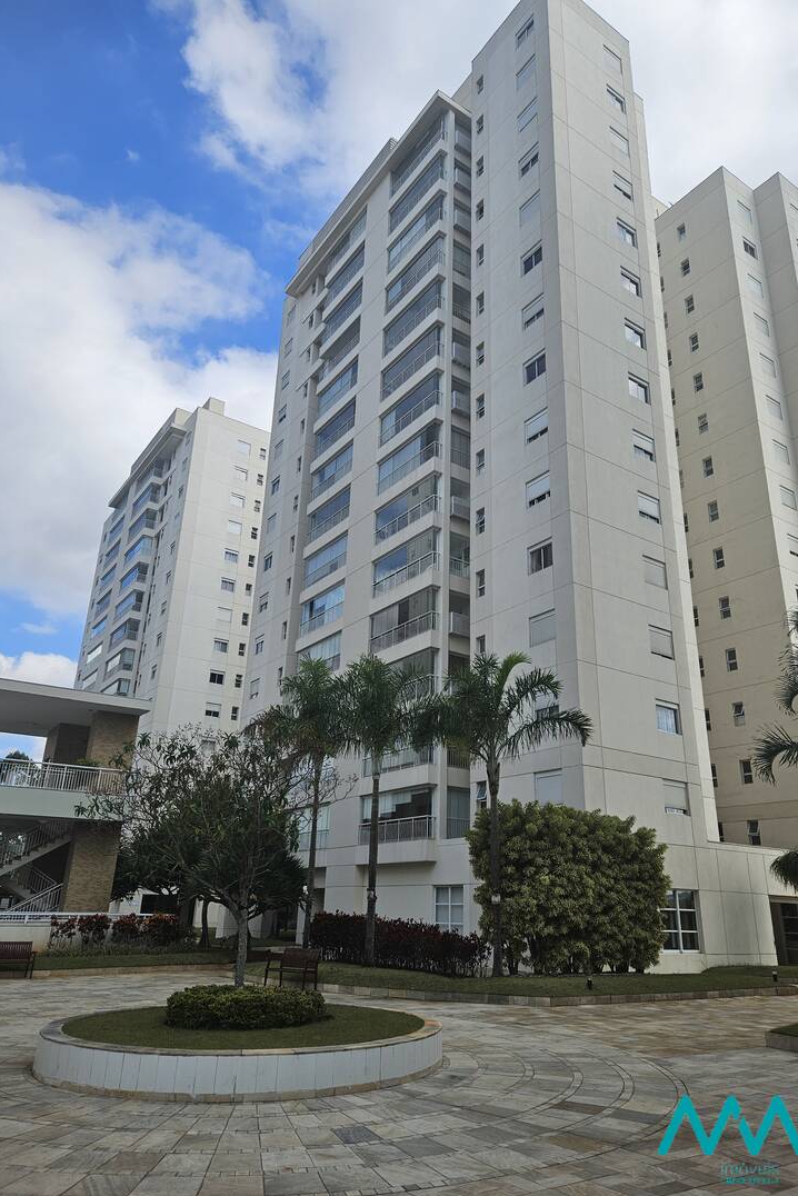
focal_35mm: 24
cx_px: 430
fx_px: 797
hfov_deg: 53.1
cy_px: 599
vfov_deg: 73.7
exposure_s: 1/1794
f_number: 1.8
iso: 25
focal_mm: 5.4
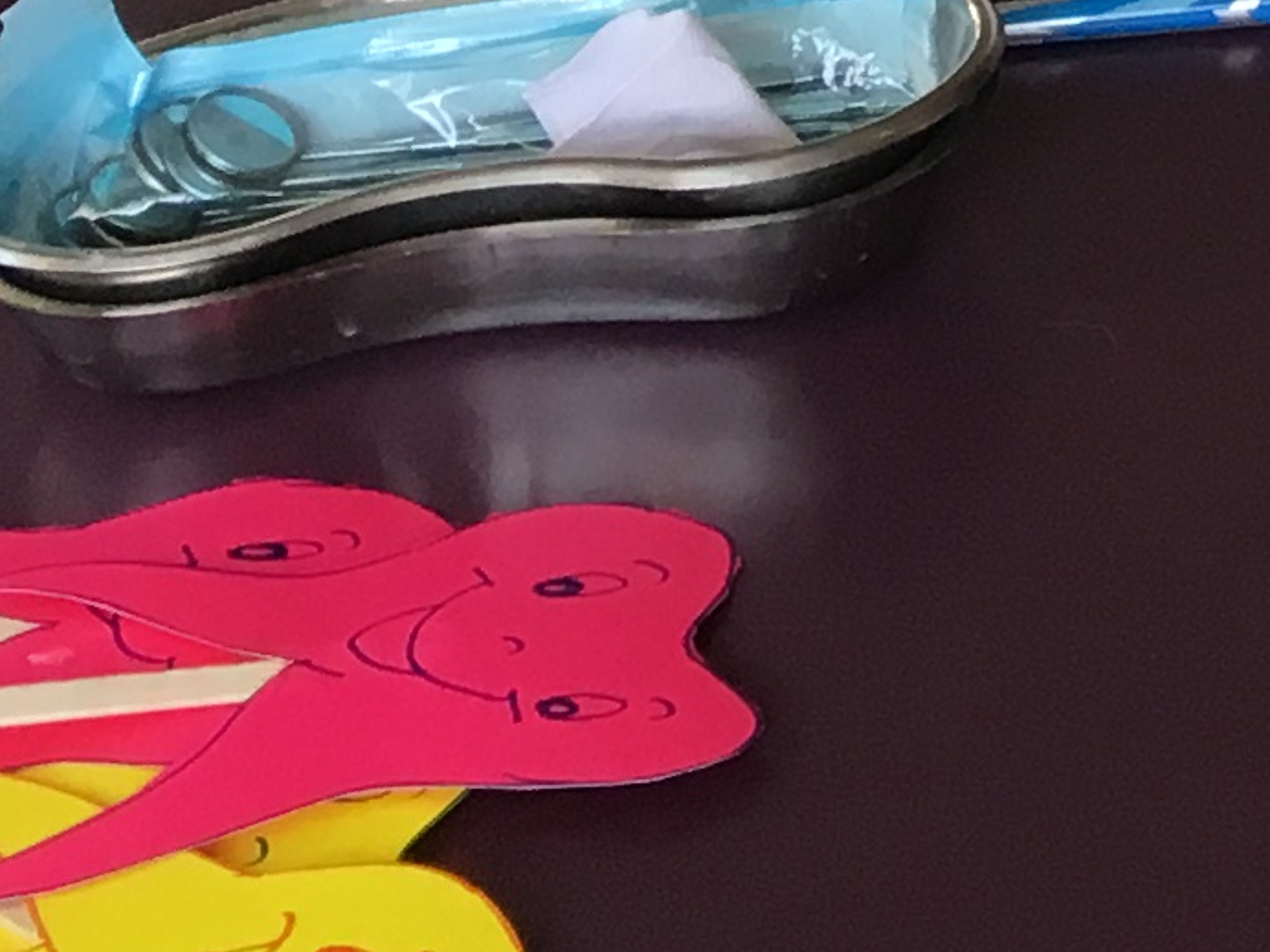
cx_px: 2140
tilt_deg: -14.4
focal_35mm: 169
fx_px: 6200
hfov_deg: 11.1
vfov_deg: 7.8
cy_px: -1680
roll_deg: -0.2
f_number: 2.2
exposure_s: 1/33
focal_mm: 4.15
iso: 25
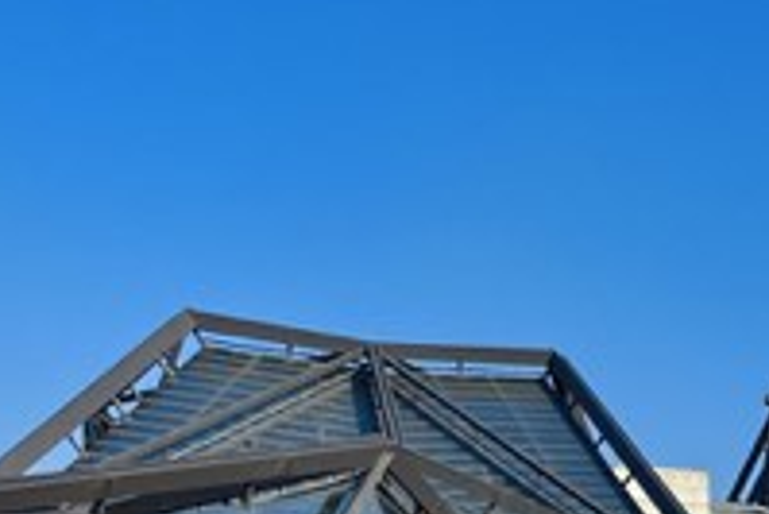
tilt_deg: +5.6
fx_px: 1625
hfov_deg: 23.4
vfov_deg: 17.2
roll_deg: +1.0
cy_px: 599
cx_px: 1009
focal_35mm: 76
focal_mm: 5.1
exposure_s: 1/2410
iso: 50
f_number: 1.6
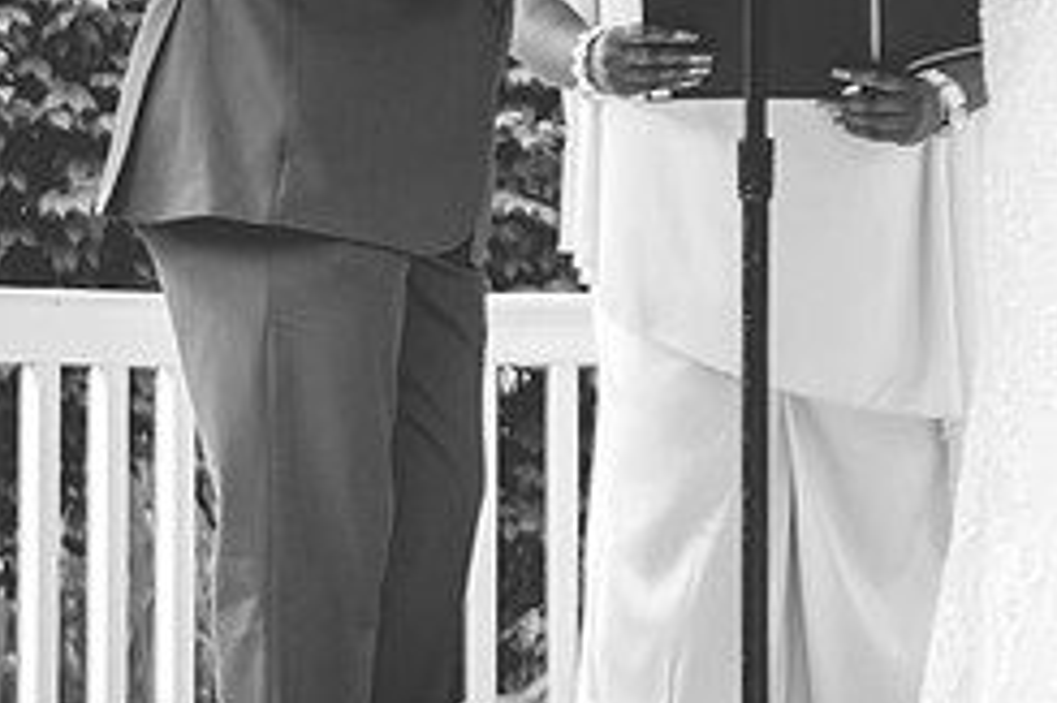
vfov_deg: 8.1
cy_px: -104
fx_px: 4929
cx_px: 867
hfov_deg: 12.2
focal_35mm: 168
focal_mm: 70
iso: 1250
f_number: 4
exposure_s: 1/100
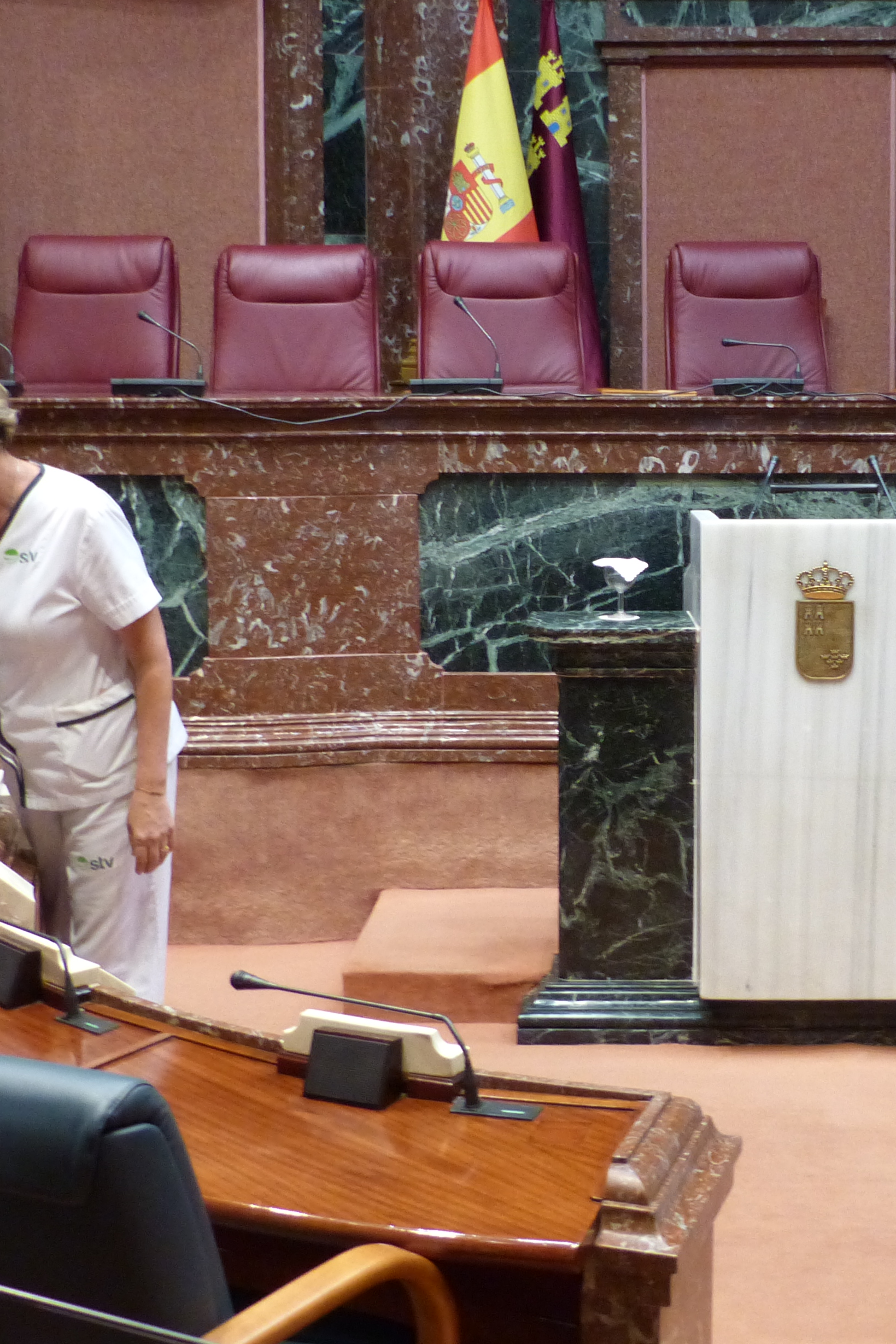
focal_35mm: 66
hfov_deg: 20.4
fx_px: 2463
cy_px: 540
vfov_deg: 30.4
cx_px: 694
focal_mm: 7
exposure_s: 1/30
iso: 400
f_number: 2.8
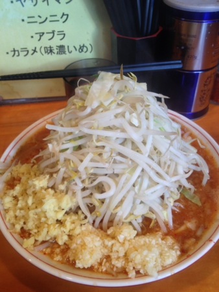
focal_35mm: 35
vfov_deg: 52.6
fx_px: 295
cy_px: 146
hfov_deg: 40.7
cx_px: 110
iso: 50
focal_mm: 4.28
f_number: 2.4
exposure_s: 1/24
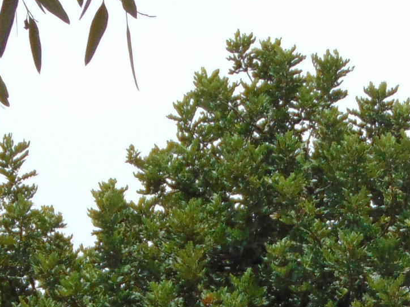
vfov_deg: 5.0
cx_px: 283
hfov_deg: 6.7
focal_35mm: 294
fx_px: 3482
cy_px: 524
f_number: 3.7
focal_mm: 12.8
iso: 80
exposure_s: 1/800
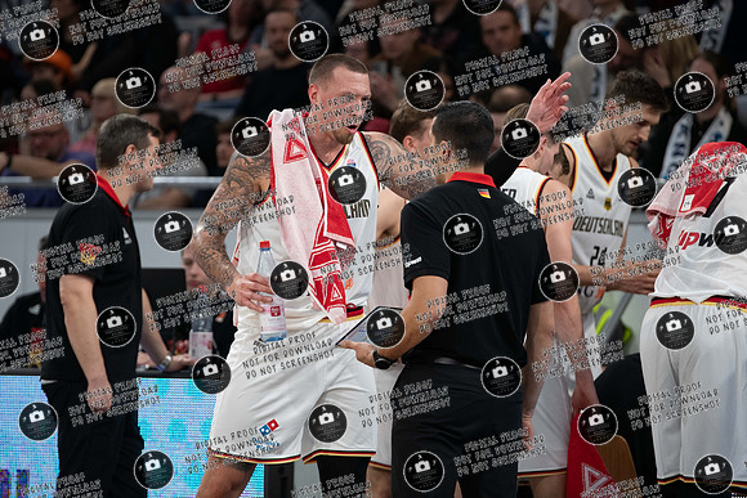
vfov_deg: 5.9
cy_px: 207
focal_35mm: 234
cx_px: 389
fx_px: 4857
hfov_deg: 8.8
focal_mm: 200
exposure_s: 1/1000
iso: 1600
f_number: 3.2
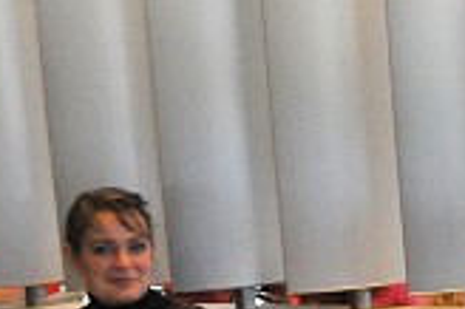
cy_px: 225
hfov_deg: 14.5
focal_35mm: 115
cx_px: 950
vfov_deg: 11.9
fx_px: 1484
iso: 3200
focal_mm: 18
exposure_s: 1/160
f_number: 6.3
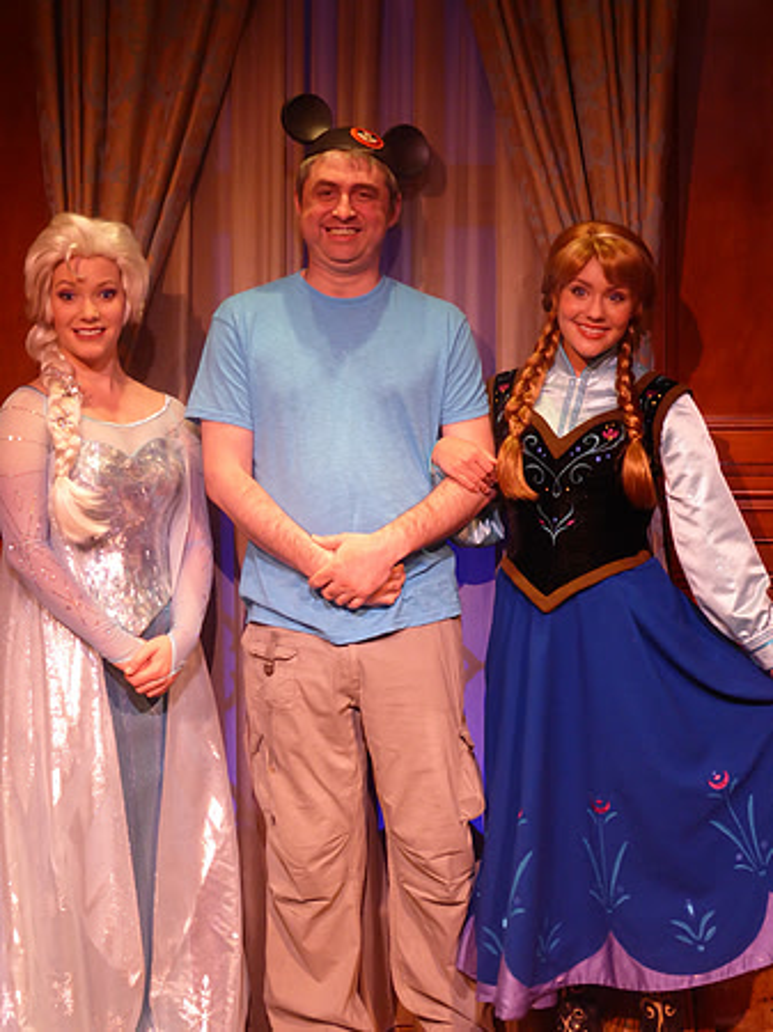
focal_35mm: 57
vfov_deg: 33.8
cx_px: 386
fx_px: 1699
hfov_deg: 25.6
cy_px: 516
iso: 400
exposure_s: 1/20
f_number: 4.6
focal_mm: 9.7
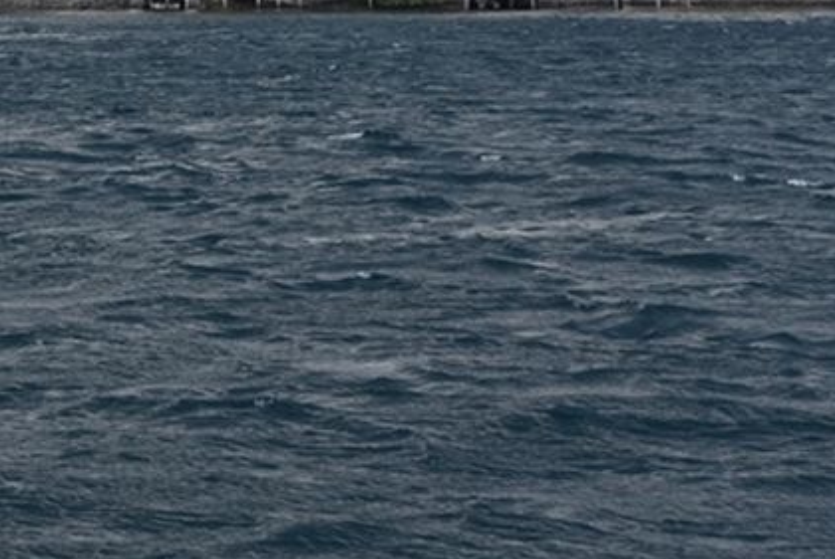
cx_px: -225
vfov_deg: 6.9
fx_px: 4597
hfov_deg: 10.2
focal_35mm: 198
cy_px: -270
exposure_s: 1/200
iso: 400
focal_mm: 65
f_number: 7.1
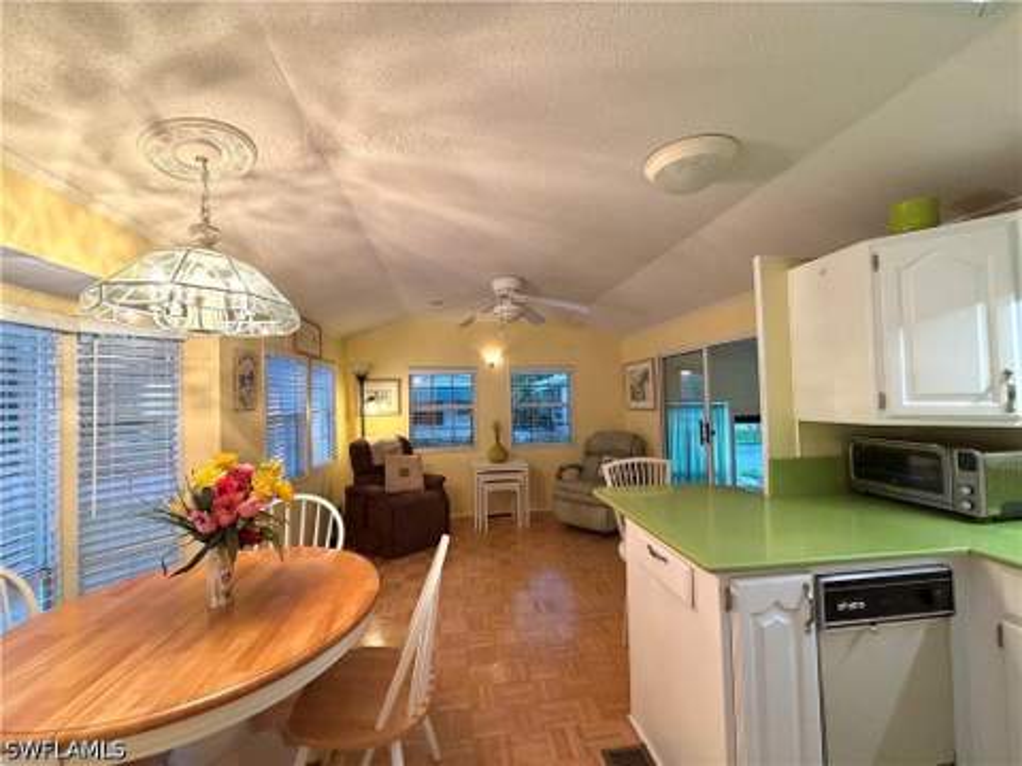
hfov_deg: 102.1
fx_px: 413
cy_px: 383
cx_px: 511
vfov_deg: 85.7
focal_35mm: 14
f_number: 2.2
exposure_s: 1/120
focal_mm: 2.22
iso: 320
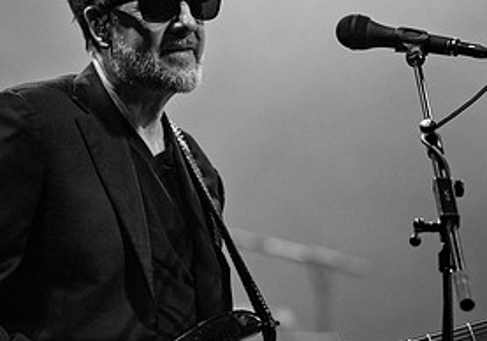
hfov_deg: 6.3
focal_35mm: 324
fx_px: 4452
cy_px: 138
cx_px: 287
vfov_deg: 4.4
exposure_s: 1/200
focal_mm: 150
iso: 1600
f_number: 2.8
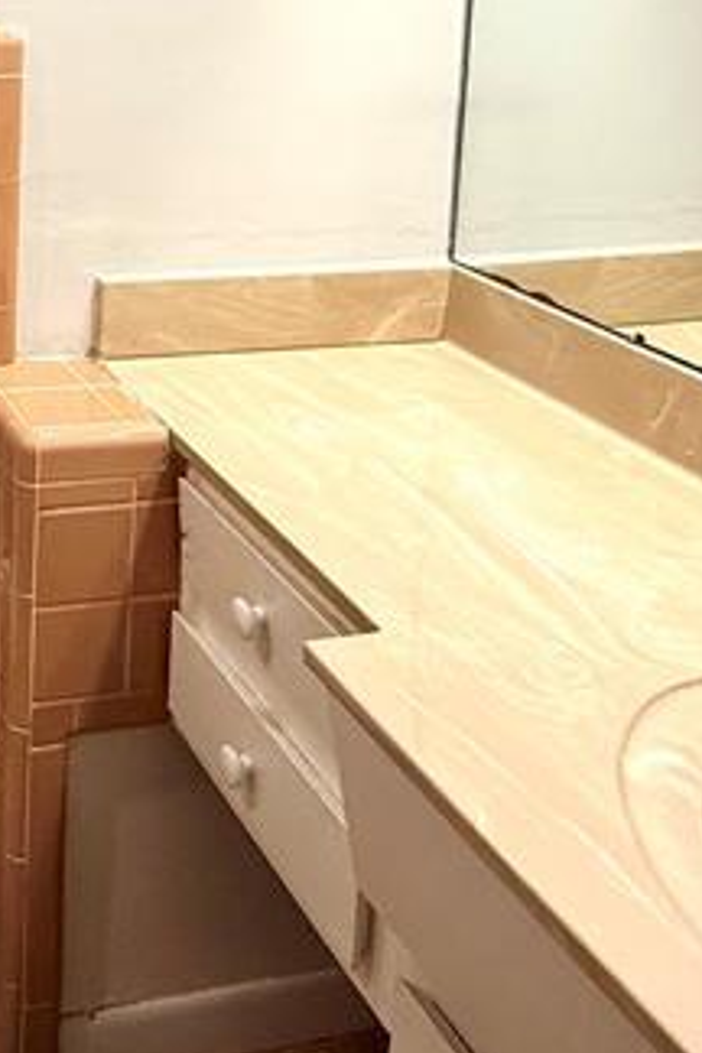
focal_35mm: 46
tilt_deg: -8.3
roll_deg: +0.2
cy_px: 91
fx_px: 1345
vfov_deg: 39.4
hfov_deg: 26.0
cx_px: -150
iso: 250
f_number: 2.2
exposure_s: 1/120
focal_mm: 2.22
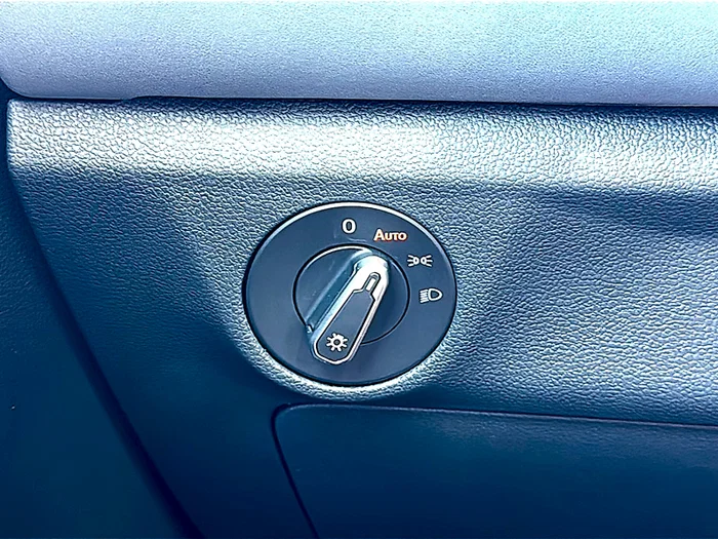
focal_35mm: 46
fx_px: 954
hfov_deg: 41.2
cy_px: 270
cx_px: 359
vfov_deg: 31.5
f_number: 1.78
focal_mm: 6.86
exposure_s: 1/40
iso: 250
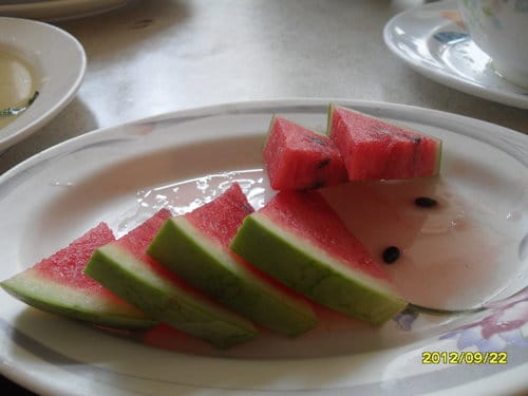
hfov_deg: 52.6
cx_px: 264
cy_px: 198
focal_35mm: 35
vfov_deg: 40.7
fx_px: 534
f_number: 2.8
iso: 100
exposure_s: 1/45
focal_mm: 6.2
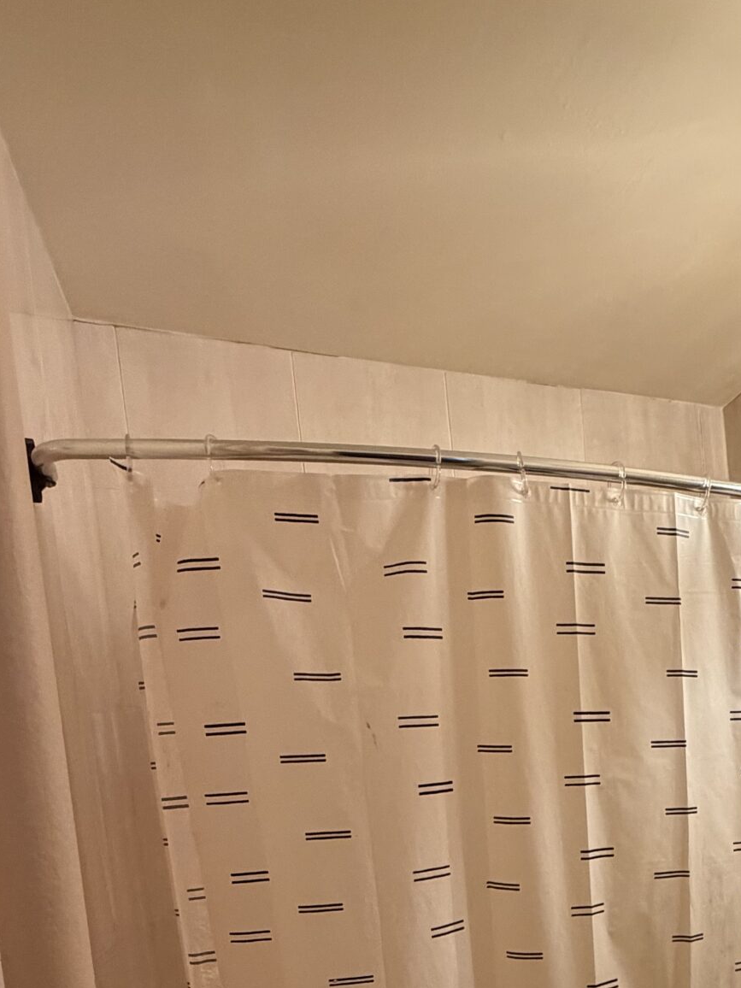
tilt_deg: -5.0
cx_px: 680
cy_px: 882
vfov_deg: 51.7
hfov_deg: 41.5
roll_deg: +3.7
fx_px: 885
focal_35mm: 31
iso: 400
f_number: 2.2
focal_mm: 2.22
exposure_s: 1/60
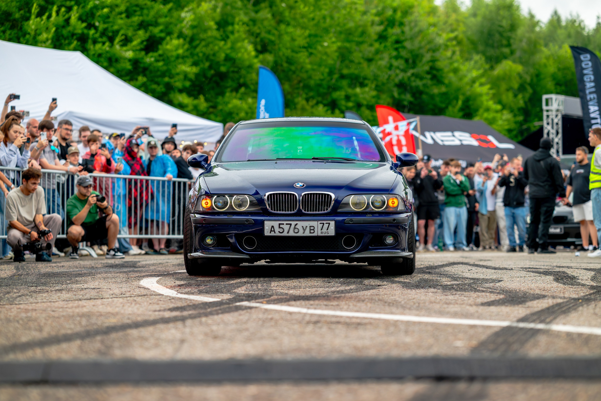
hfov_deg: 23.9
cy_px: 200
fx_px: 1420
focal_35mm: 85
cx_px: 300
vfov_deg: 16.1
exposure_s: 1/250
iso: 800
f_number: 2.5
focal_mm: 85
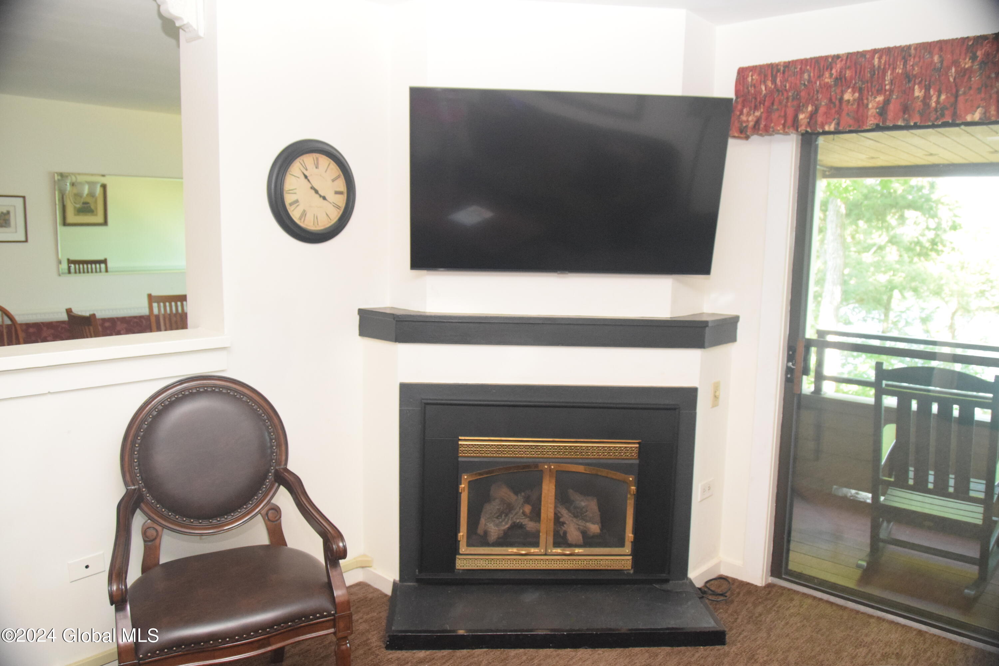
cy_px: 333
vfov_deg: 47.9
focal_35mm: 27
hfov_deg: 67.4
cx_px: 500
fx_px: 749
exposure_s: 1/60
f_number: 3.5
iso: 3200
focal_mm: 18
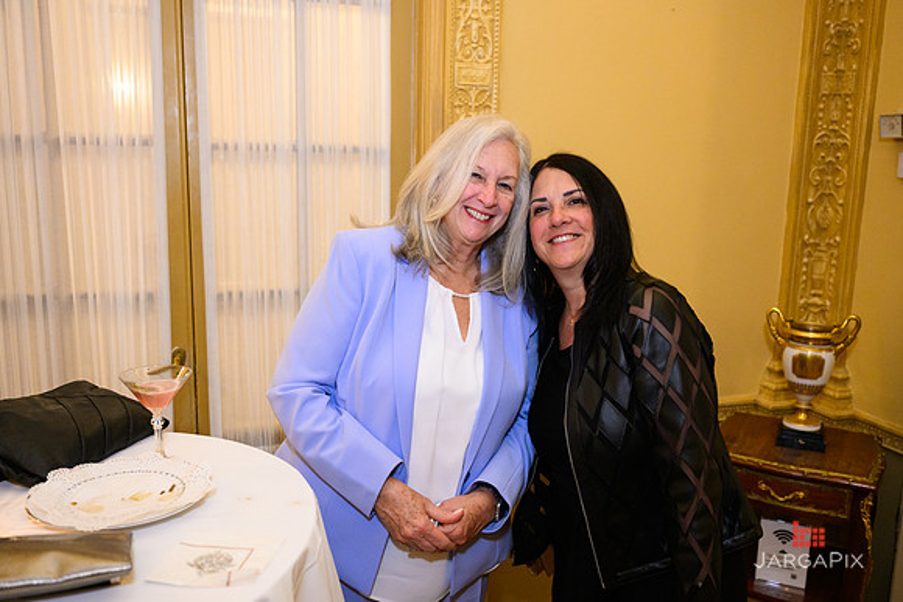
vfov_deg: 42.3
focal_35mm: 31
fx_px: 778
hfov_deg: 60.3
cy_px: 301
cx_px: 452
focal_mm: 29.5
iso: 3200
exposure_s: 1/160
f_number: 3.2
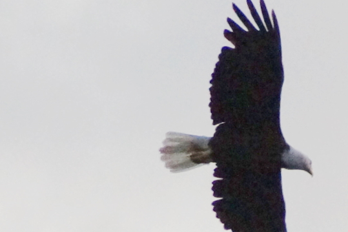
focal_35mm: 695
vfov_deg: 2.0
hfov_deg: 3.0
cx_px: 257
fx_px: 6716
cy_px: 151
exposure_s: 1/400
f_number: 6.3
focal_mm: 250
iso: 1250
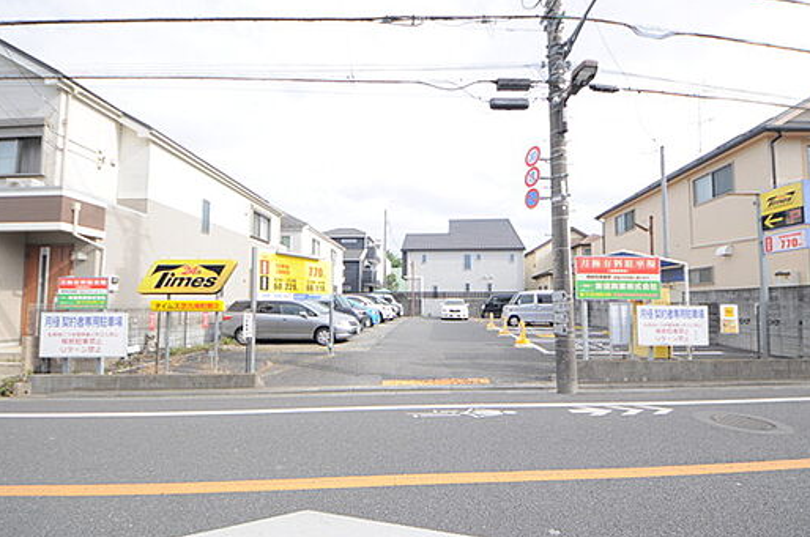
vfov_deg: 80.9
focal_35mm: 14
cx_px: 416
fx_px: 315
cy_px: 285
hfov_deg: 104.3
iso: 200
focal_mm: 8
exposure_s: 1/200
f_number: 7.1
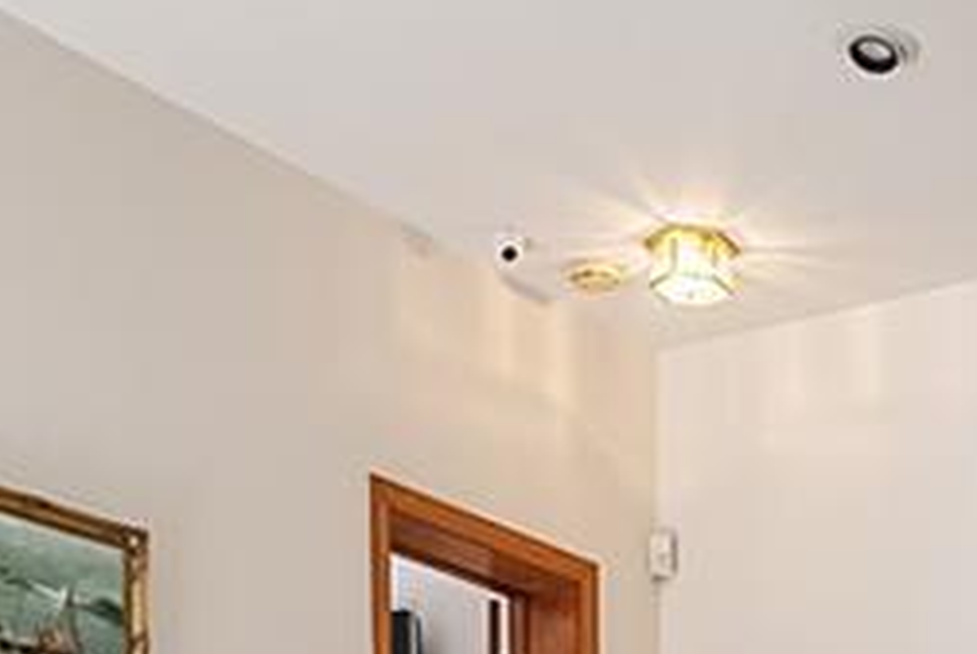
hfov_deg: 19.1
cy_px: 1507
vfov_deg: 11.4
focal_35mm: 102
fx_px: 2771
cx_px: 1117
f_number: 11
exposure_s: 1/3
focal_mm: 16
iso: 100
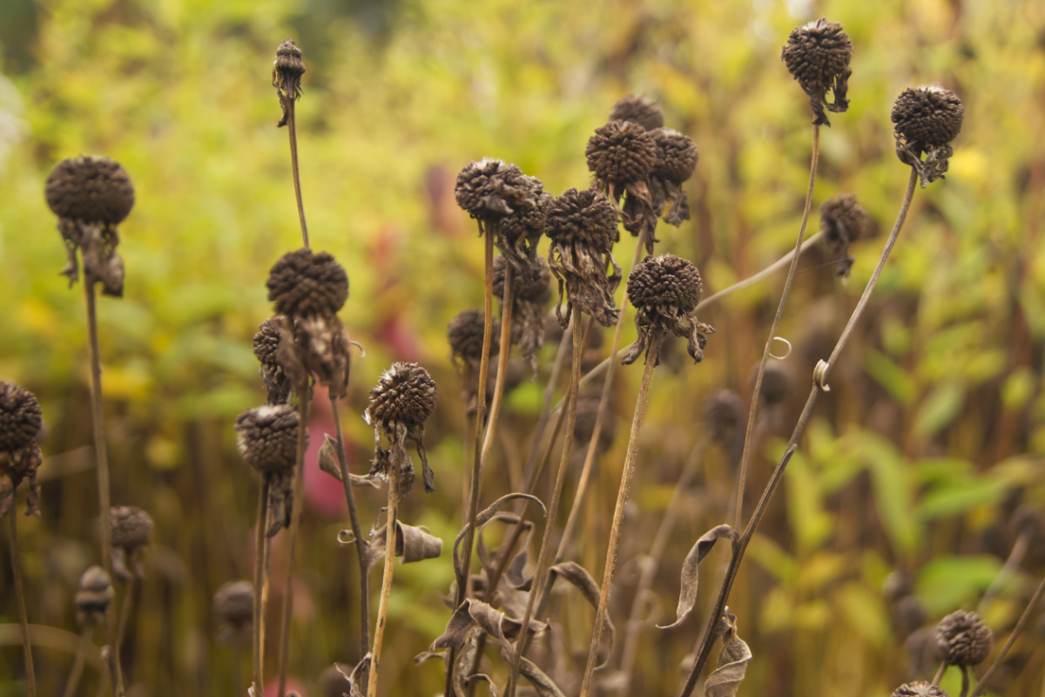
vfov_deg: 25.8
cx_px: 522
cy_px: 348
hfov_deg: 37.9
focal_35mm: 52
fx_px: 1524
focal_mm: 35
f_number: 5
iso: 500
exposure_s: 1/200
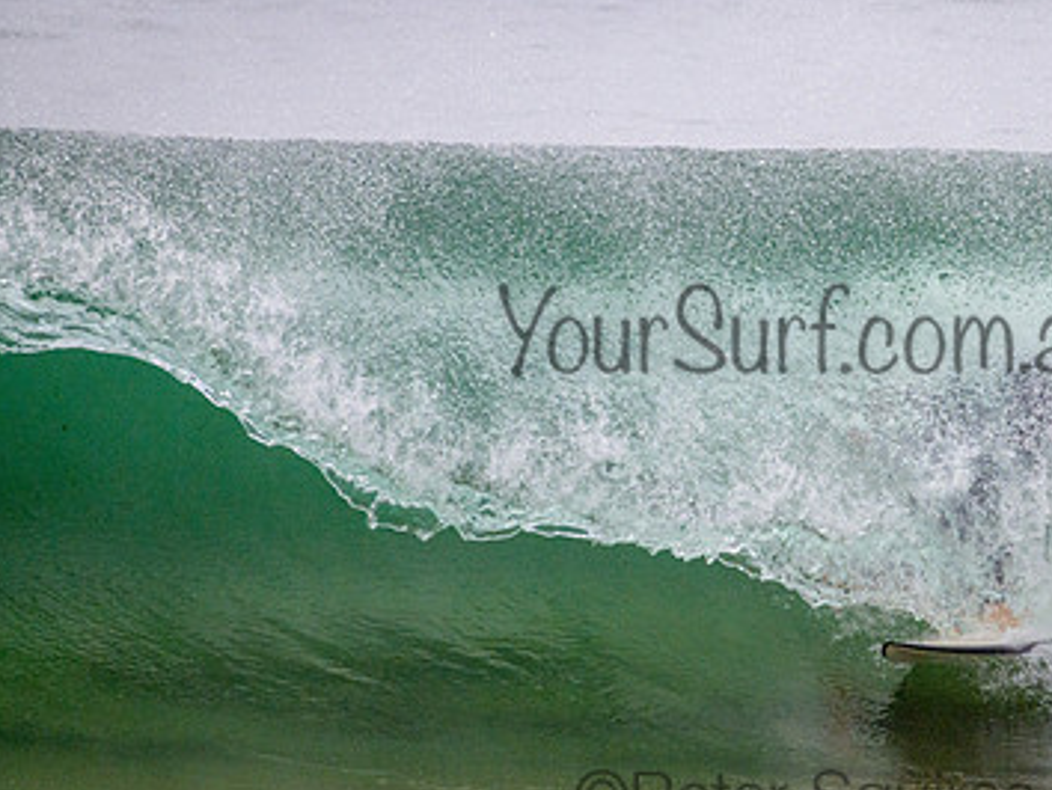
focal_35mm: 1260
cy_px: 304
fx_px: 38318
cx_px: 805
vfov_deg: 1.2
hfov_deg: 1.6
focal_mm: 800
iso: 1250
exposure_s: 1/2000
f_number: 11
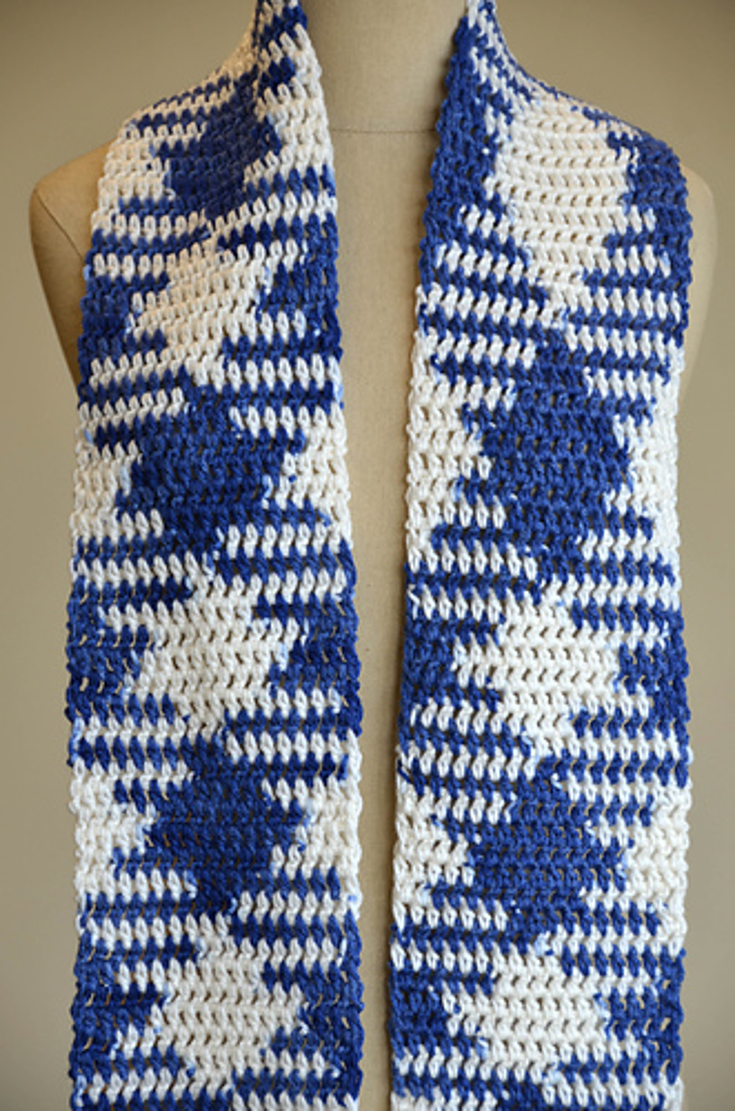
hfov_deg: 8.7
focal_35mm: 158
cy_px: 556
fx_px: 4847
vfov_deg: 13.1
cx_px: 368
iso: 250
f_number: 5.6
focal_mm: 105
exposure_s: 1/125
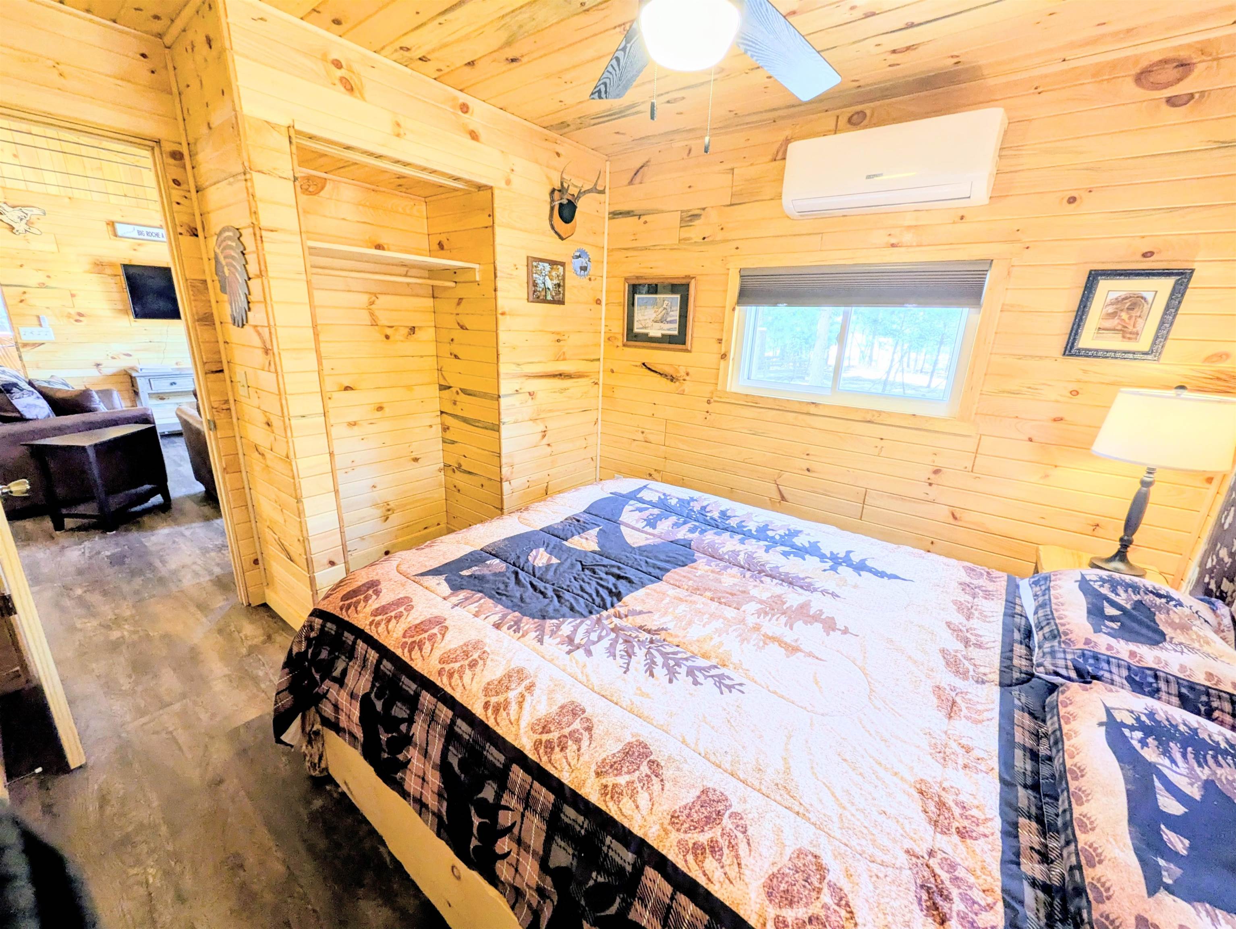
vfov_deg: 85.7
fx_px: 500
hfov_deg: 102.0
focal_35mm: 14
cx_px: 618
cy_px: 464
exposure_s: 1/40
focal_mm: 1.83
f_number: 2.2
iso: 56
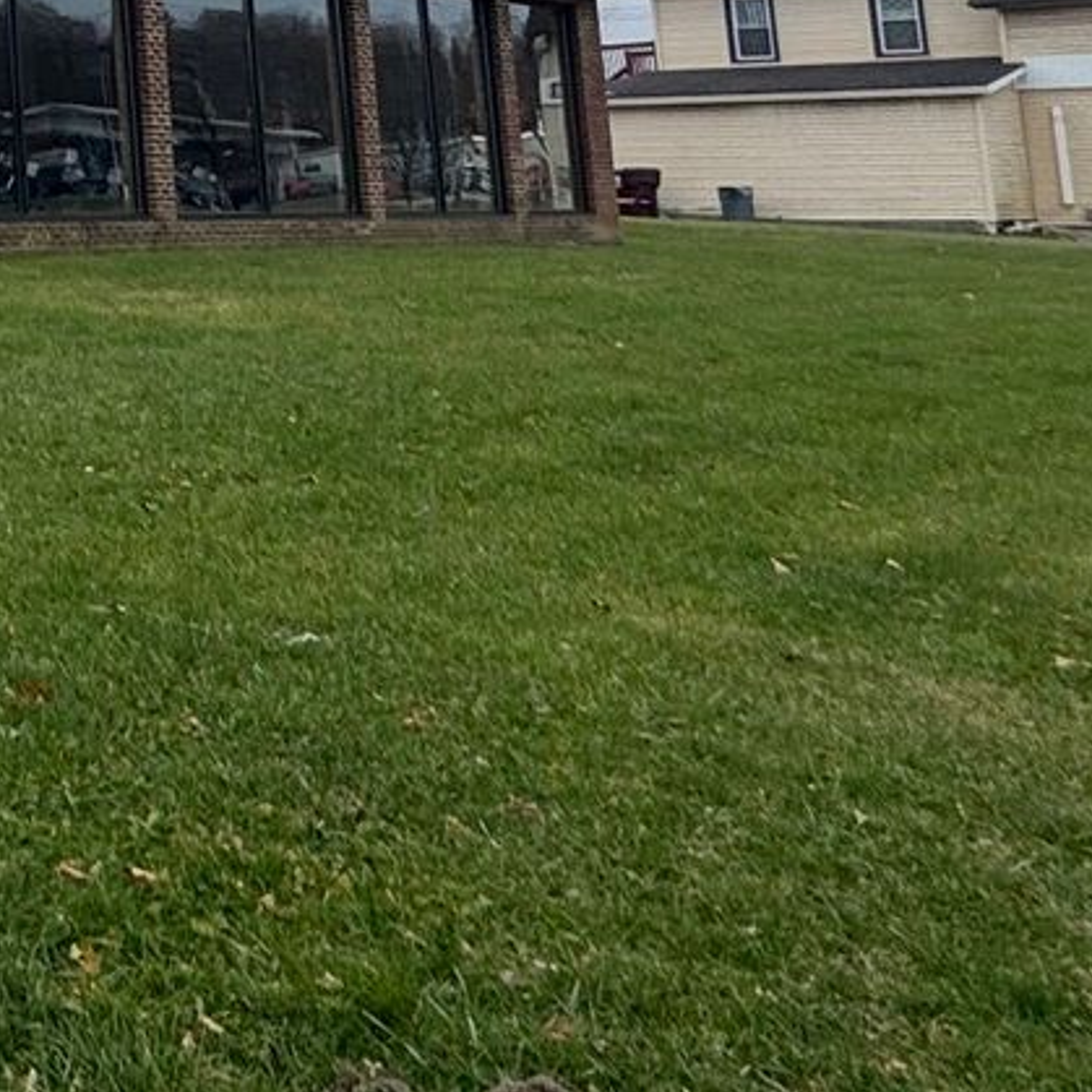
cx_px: -824
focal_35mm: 59
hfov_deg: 20.9
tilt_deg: +9.5
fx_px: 2106
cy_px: -117
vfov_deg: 26.7
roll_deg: +0.8
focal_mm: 2.22
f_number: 2.2
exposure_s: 1/297
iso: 40
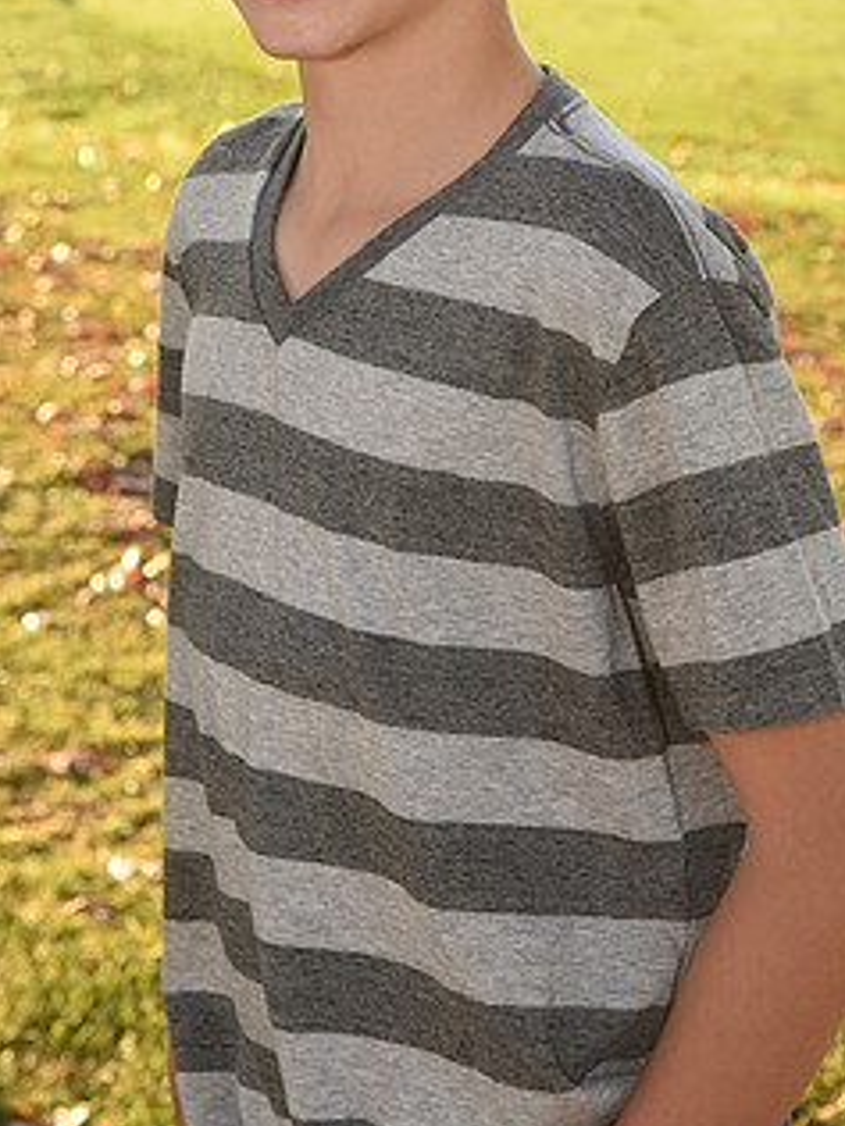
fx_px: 3157
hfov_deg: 15.2
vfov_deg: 20.0
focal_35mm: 97
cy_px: 246
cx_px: 344
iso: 640
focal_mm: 55
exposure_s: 1/250
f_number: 7.1
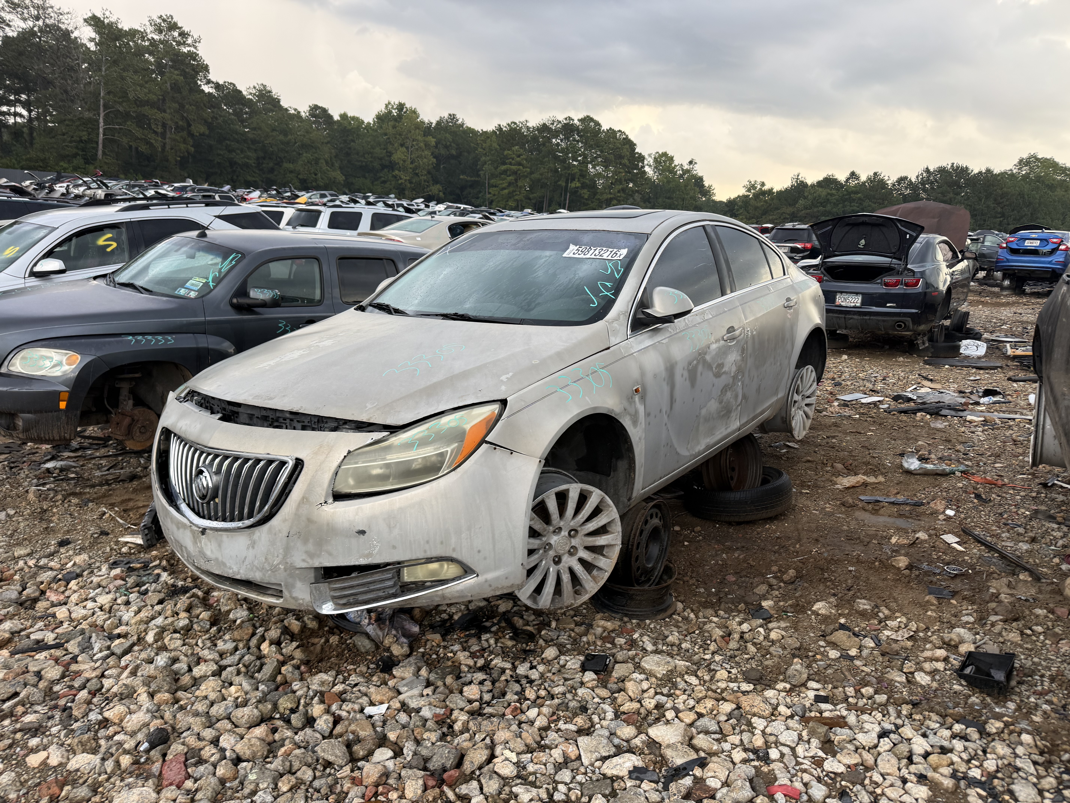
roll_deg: -3.7
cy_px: 402
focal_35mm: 24
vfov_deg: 56.8
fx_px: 742
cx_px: 535
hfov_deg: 71.6
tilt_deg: -10.7
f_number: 1.78
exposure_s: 1/121
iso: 100
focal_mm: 6.76
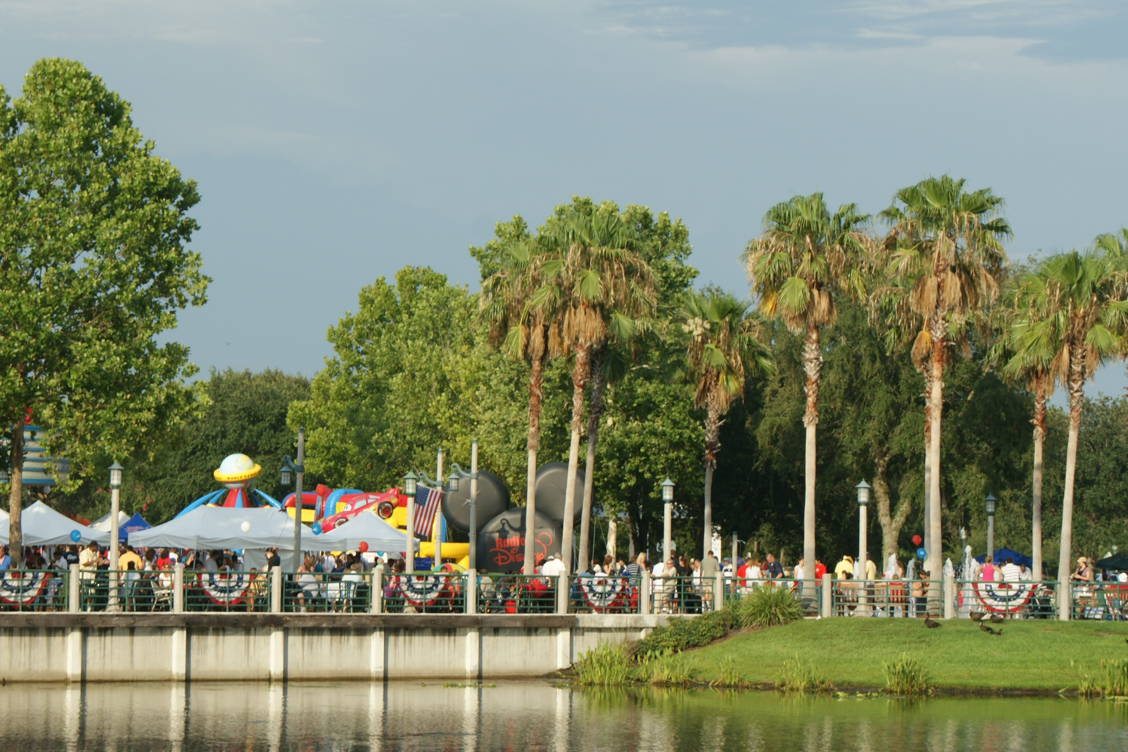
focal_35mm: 120
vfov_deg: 11.4
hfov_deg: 17.1
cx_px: 413
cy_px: 280
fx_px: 3752
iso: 100
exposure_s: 1/125
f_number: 10
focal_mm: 55
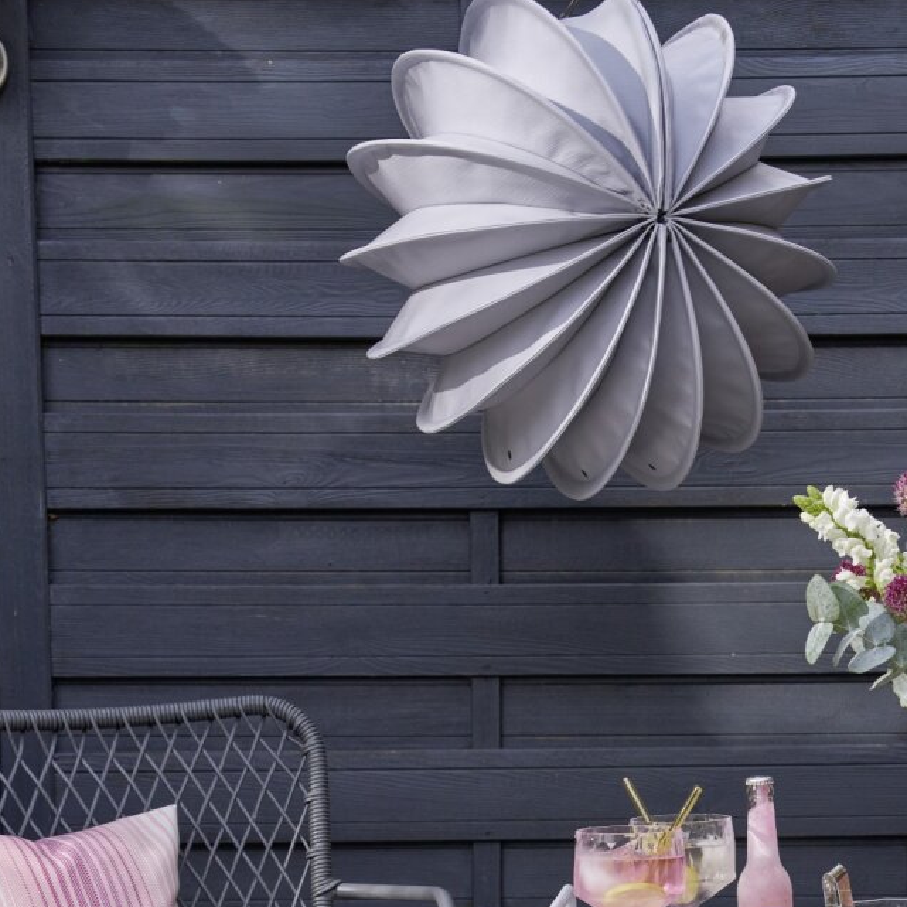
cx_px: 746
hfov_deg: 16.3
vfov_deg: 15.9
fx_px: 3142
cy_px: 1013
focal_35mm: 106
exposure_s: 1/125
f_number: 4.5
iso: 250
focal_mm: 50
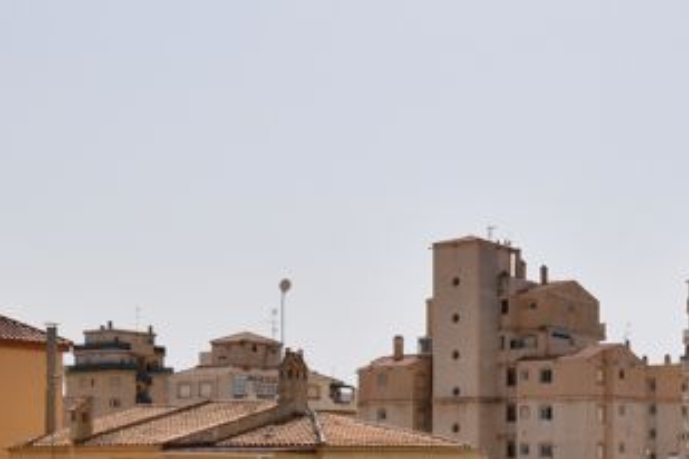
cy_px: 434
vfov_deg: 22.6
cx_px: 565
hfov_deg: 33.3
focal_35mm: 58
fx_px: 1113
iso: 100
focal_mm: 17
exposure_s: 1/400
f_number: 10
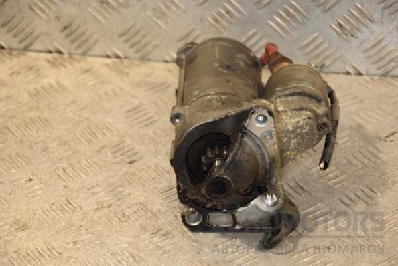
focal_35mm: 112
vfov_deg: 12.2
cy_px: 133
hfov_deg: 18.2
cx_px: 199
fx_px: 1244
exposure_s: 1/125
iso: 800
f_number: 5.3
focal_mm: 75
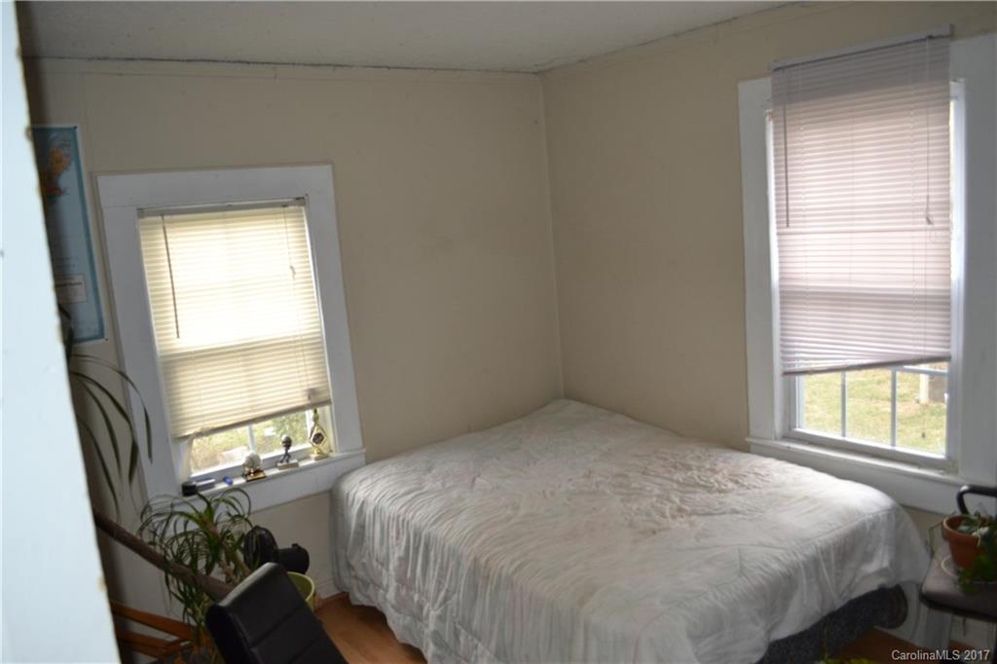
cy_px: 332
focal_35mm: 27
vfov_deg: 47.9
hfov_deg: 67.4
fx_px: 747
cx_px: 498
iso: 400
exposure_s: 1/100
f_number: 4
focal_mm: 18
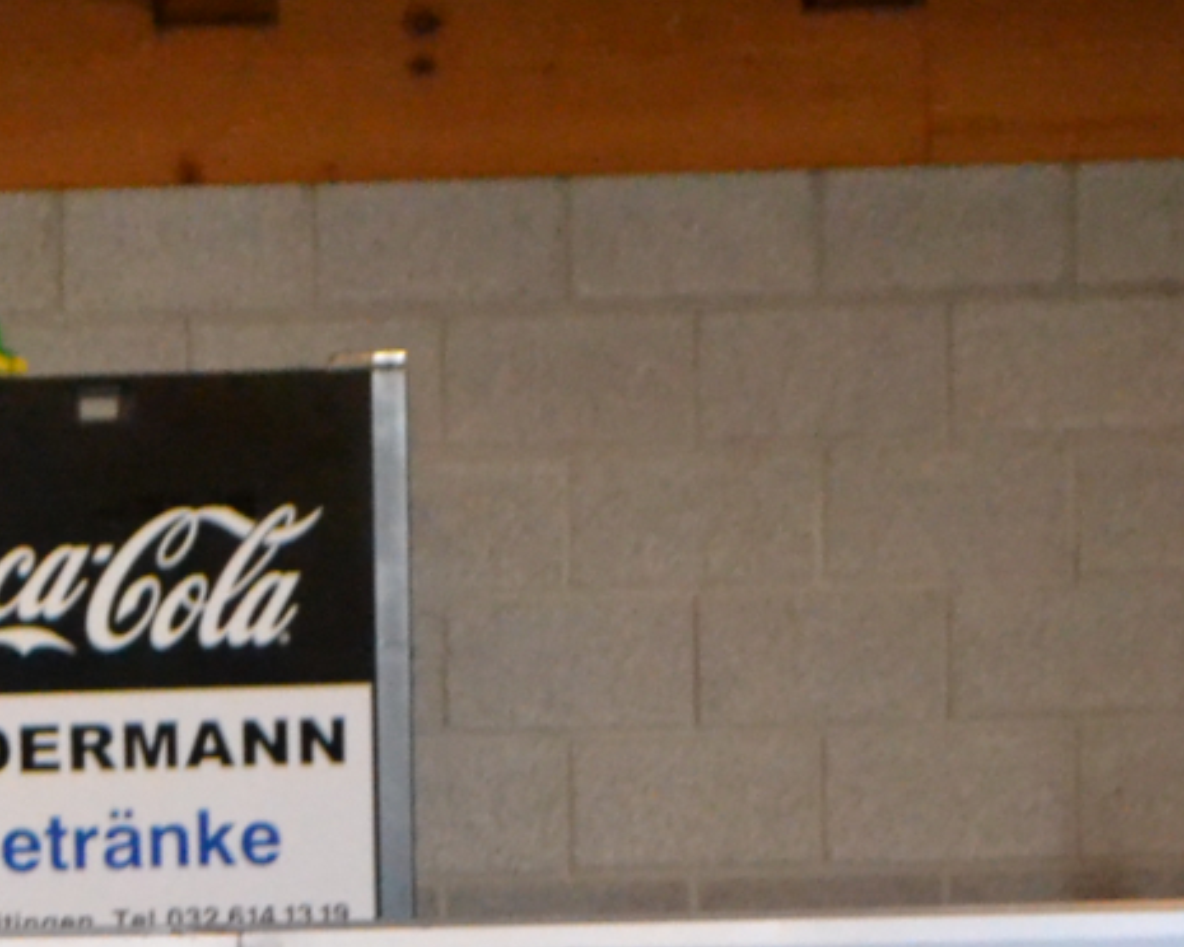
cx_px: -1118
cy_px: 1394
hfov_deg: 6.6
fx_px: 9987
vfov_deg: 5.4
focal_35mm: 285
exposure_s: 1/60
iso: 3200
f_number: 5.3
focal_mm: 46
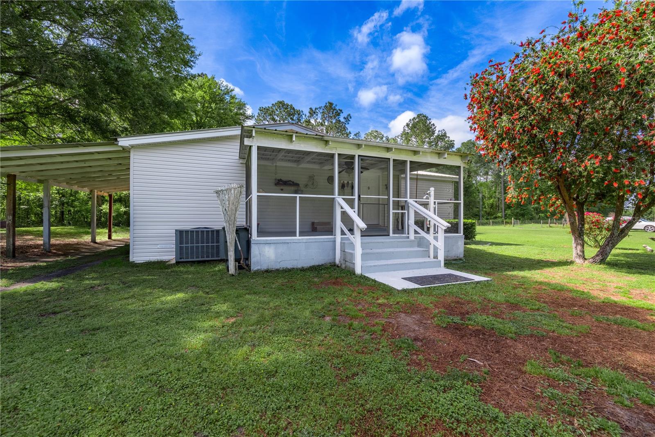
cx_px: 328
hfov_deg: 104.2
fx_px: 255
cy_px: 218
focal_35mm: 14
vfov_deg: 81.2
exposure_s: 1/1000
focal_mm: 14
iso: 400
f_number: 8
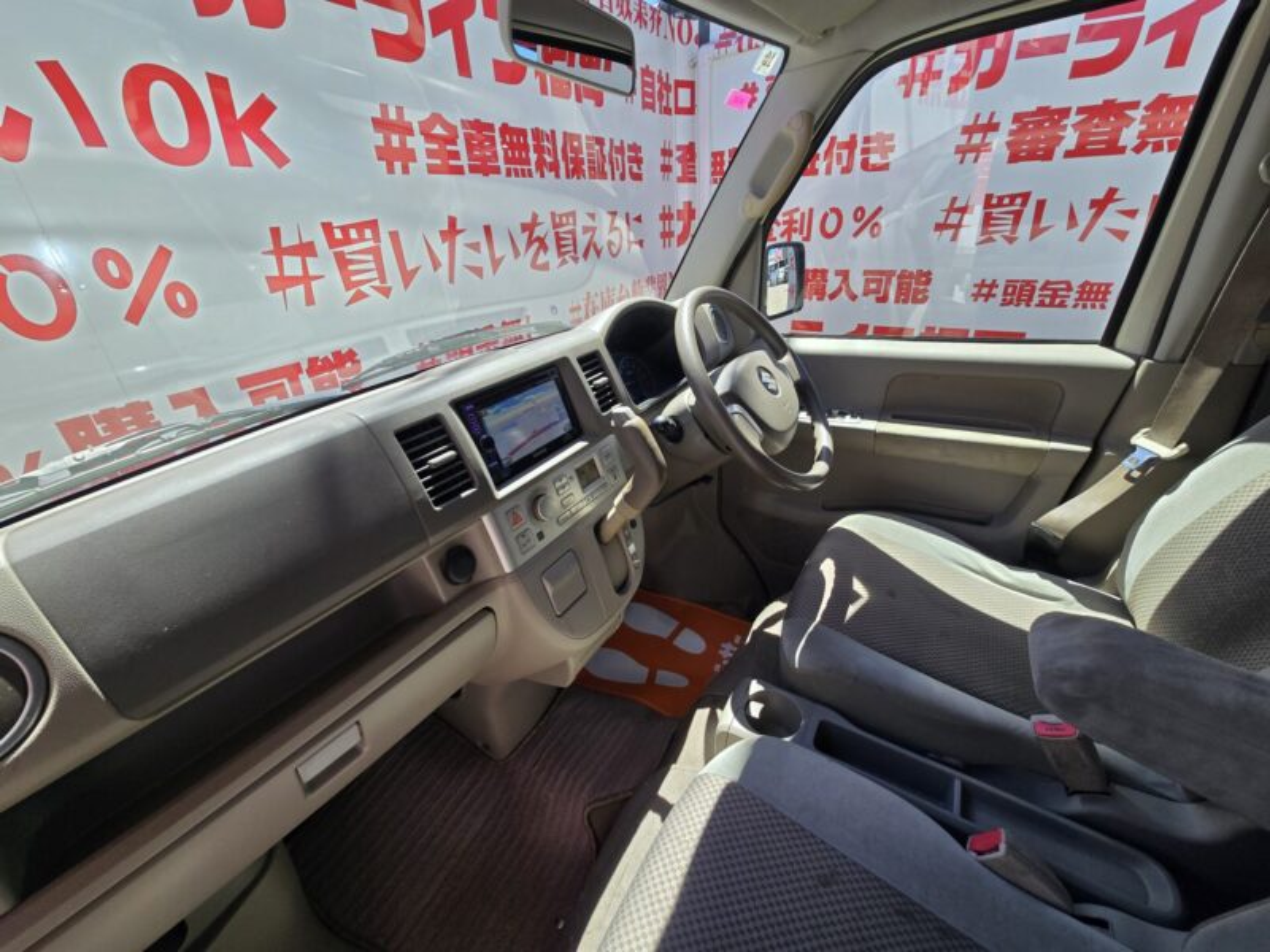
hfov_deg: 106.2
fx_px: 477
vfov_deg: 89.9
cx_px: 635
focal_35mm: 13
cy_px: 476
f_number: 2.2
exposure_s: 1/453
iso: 50
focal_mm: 2.2
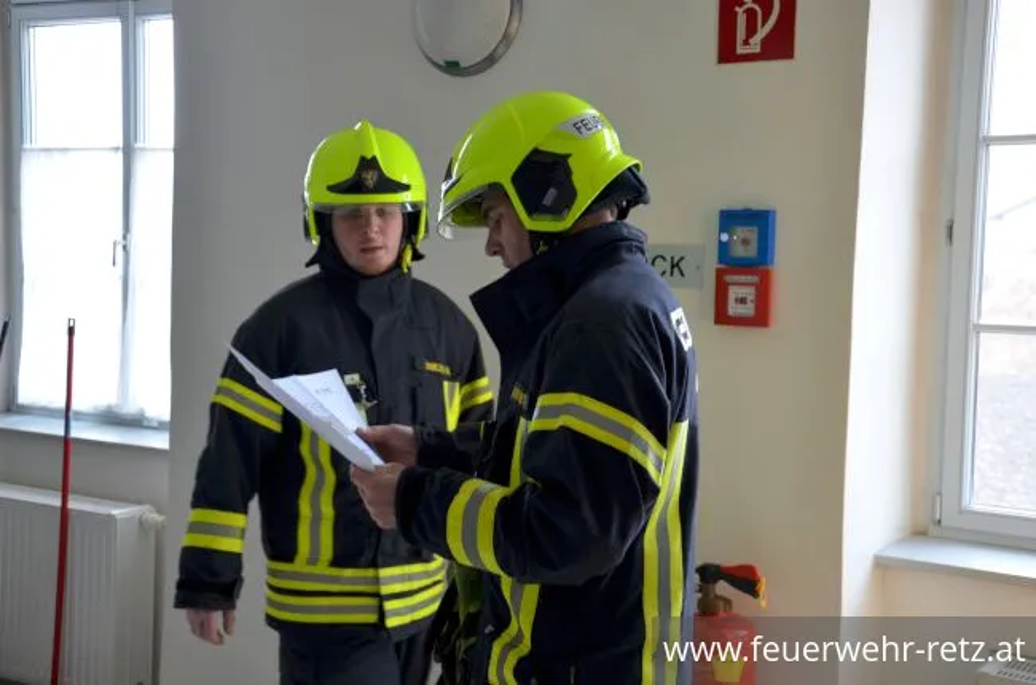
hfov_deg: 39.0
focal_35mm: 51
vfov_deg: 26.3
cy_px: 342
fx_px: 1464
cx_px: 518
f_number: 4.5
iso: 400
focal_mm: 34
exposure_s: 1/100
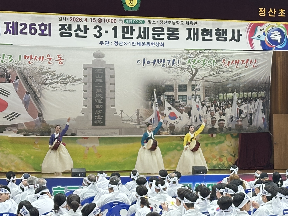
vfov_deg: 12.7
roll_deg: +0.7
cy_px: 115
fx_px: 974
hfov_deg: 16.7
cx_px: 243
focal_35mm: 117
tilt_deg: +2.9
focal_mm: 6.86
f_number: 1.78
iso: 200
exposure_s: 1/60
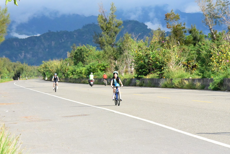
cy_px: 77
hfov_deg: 12.4
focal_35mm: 165
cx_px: 115
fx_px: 1055
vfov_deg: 8.3
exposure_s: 1/4000
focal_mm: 165
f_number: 18
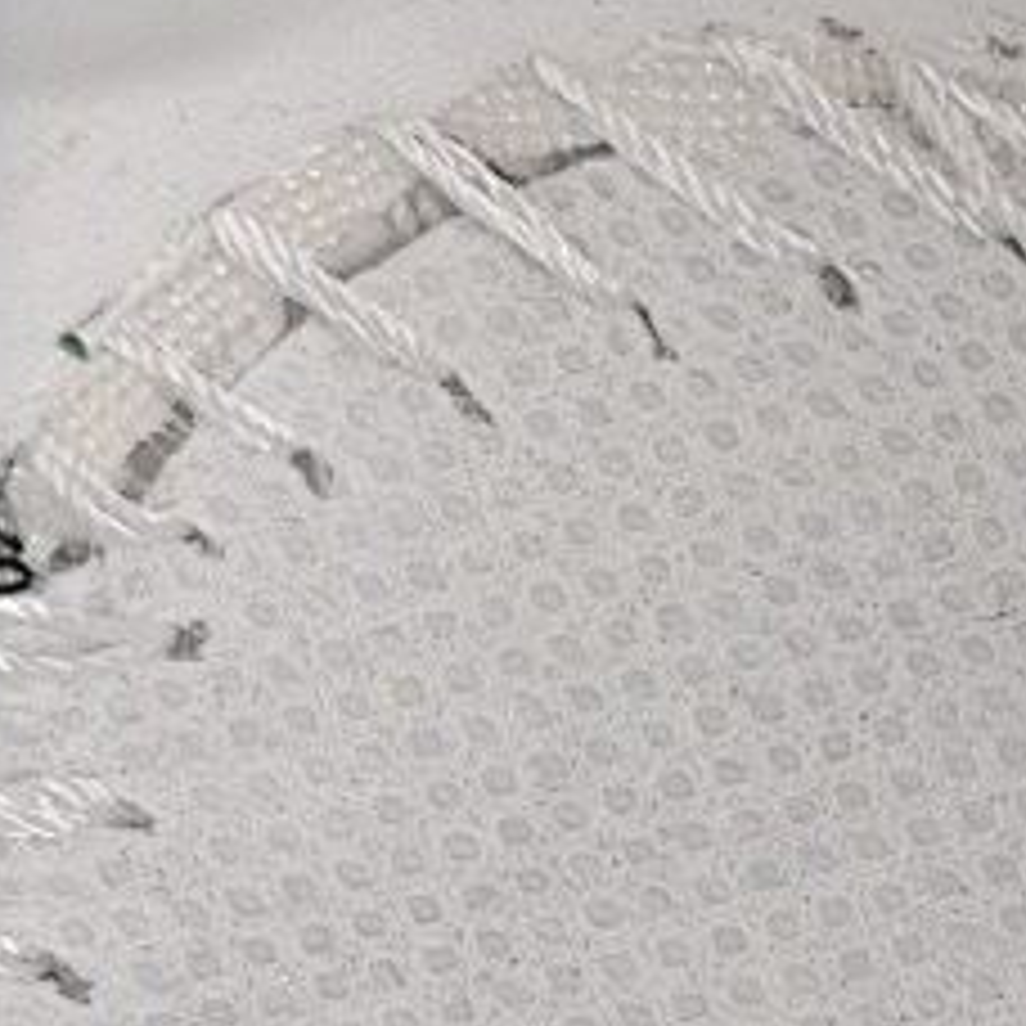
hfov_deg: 5.7
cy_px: 1359
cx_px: 1656
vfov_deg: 5.8
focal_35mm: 302
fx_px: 10127
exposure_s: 1/80
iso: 160
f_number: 7.1
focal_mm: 50
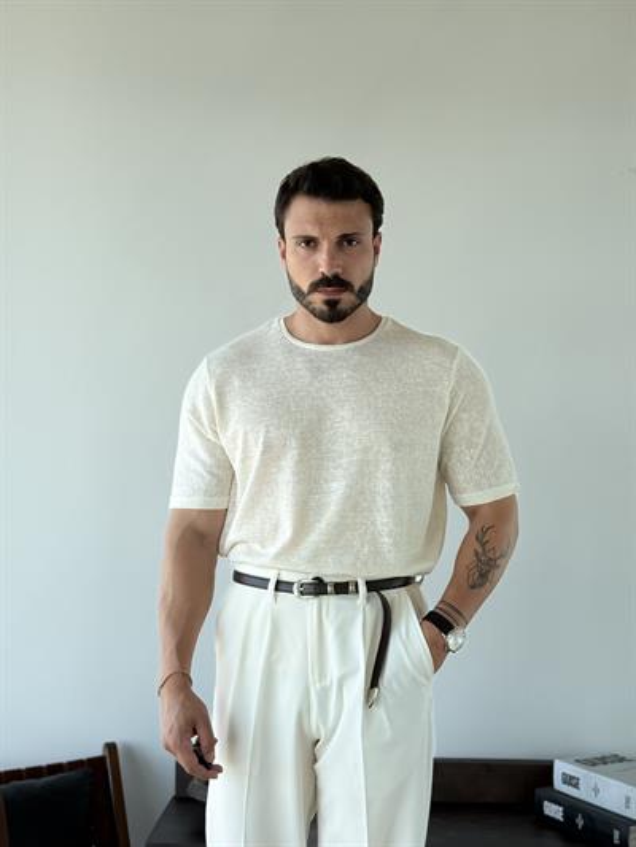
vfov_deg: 39.6
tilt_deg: +1.9
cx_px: 318
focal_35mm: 48
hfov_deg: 30.3
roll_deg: -0.4
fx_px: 1175
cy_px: 424
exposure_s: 1/578
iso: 80
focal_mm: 6.76
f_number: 1.78
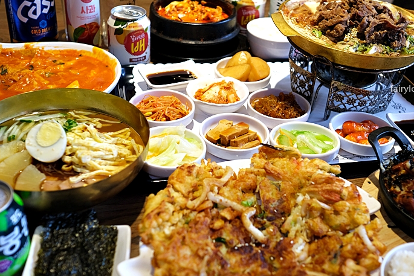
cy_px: 155
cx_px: 221
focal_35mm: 46
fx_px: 529
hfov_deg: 42.7
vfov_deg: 29.2
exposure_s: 1/125
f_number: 2.8
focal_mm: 23
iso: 500
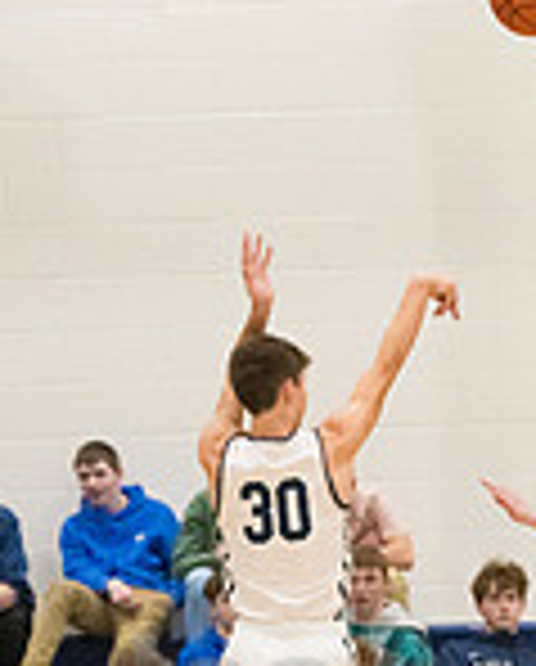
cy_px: 756
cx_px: 239
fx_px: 9568
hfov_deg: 3.2
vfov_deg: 4.0
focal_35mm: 484
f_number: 4.5
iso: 8000
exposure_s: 1/1600
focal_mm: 170
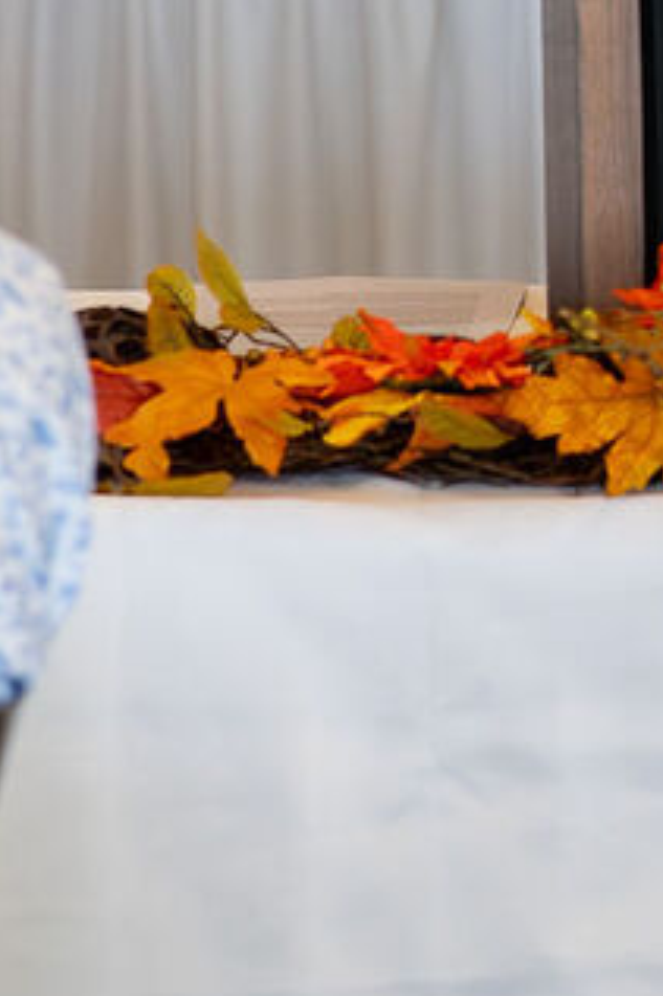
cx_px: 1068
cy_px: -289
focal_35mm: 329
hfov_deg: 4.1
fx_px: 9098
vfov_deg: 6.2
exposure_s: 1/250
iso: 6400
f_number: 5
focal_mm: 85
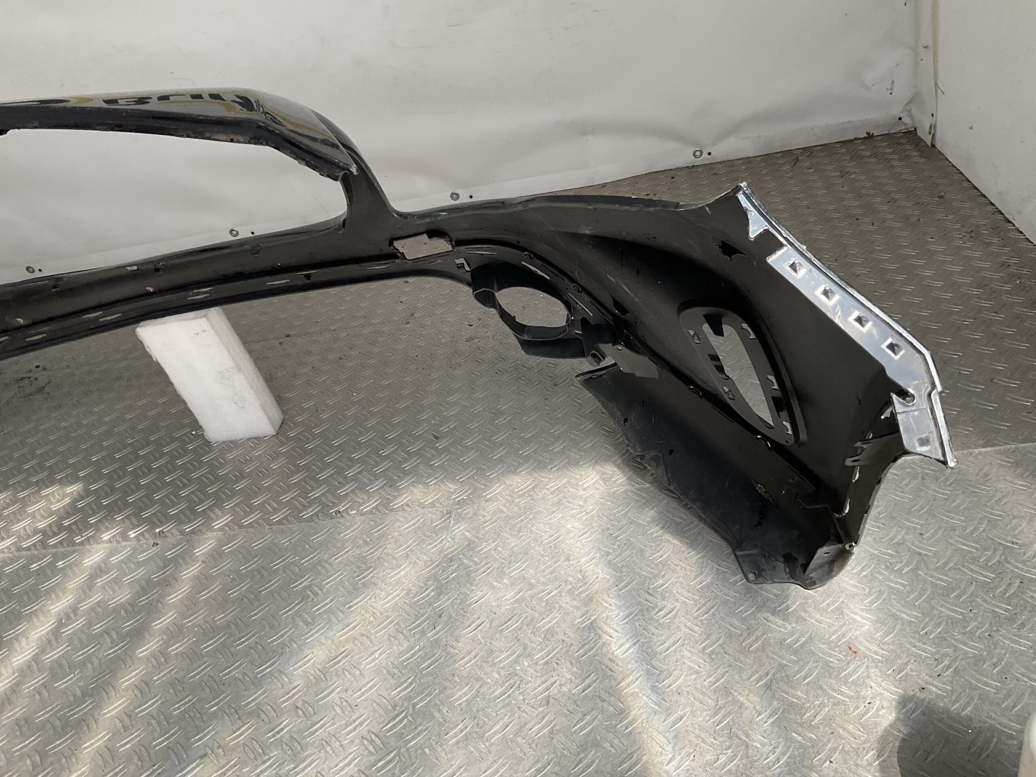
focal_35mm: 29
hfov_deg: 61.7
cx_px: 518
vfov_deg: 48.2
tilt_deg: -28.7
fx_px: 868
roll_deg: +15.4
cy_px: 388
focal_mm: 3
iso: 16
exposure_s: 1/709
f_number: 1.8
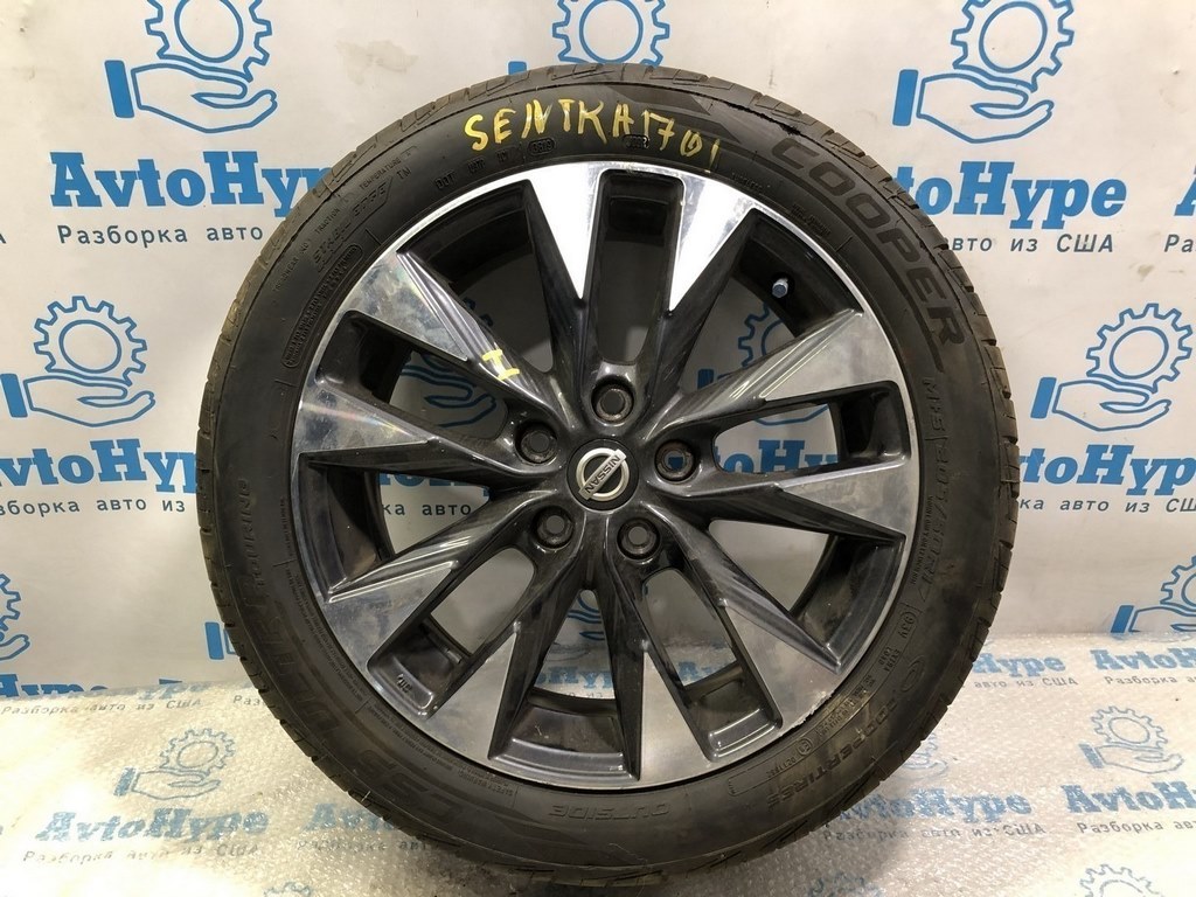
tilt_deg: -27.7
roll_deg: +0.1
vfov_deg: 49.7
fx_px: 967
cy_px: 448
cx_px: 598
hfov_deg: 63.4
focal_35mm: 28
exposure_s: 1/17
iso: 40
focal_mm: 4
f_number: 1.8
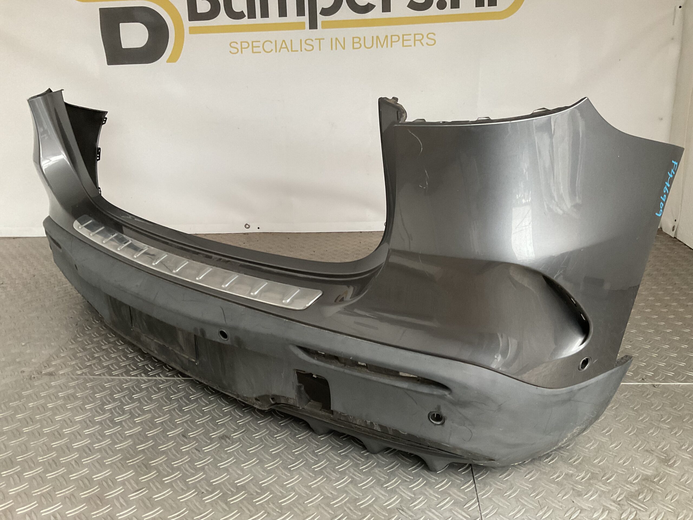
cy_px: 260
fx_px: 581
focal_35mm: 29
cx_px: 346
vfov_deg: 48.2
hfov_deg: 61.7
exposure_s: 1/60
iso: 125
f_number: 1.8
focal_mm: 3
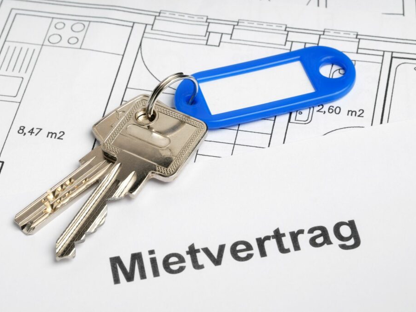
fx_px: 1665
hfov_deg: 14.2
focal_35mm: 139
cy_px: 156
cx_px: 203
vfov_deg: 10.7
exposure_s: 1/250
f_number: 16
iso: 100
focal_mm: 85
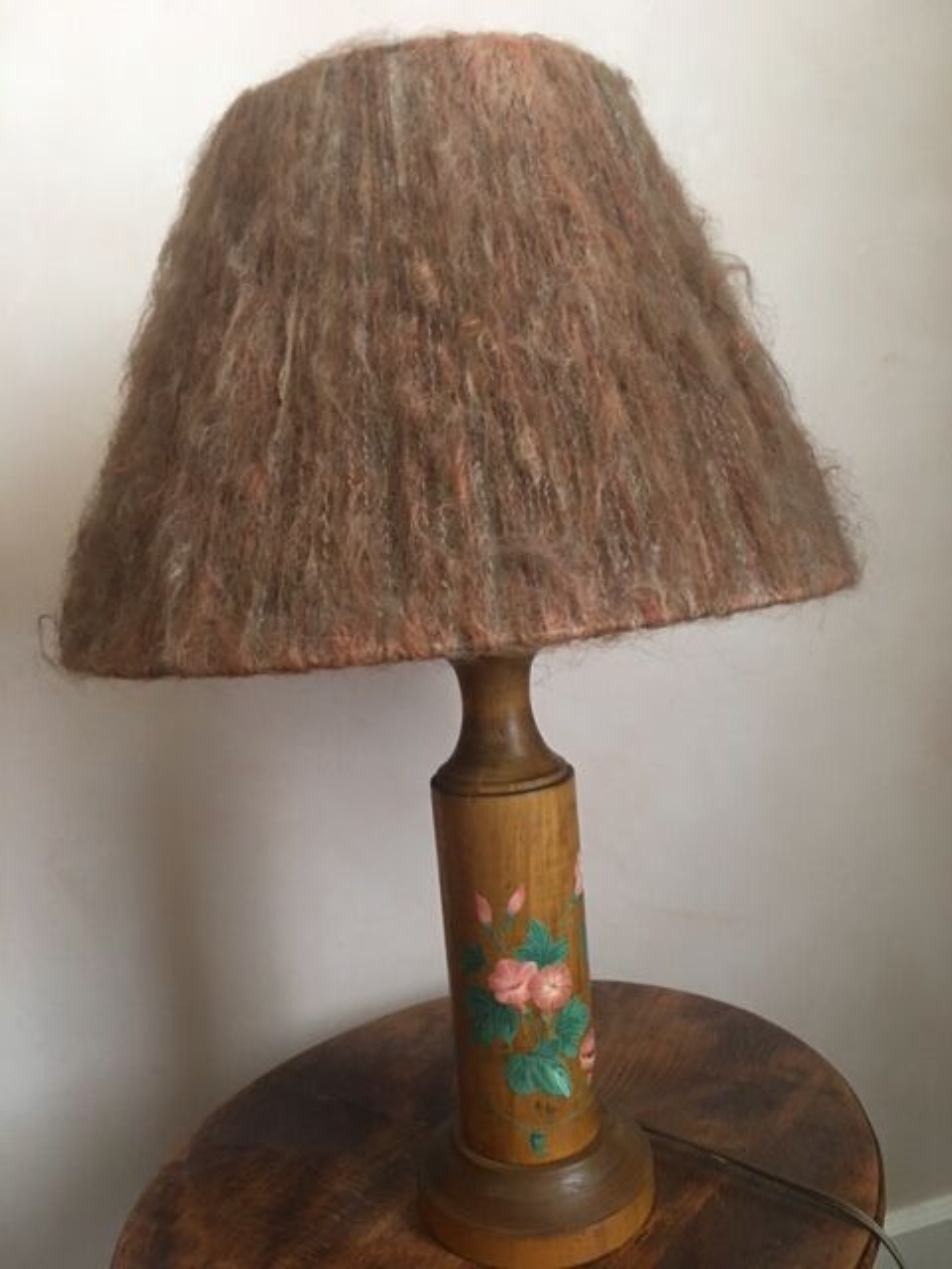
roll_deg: +5.2
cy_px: 634
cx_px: 476
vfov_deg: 61.7
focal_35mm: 29
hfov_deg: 48.2
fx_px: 1063
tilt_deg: -5.9
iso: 100
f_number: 2.2
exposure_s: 1/10
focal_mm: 4.15
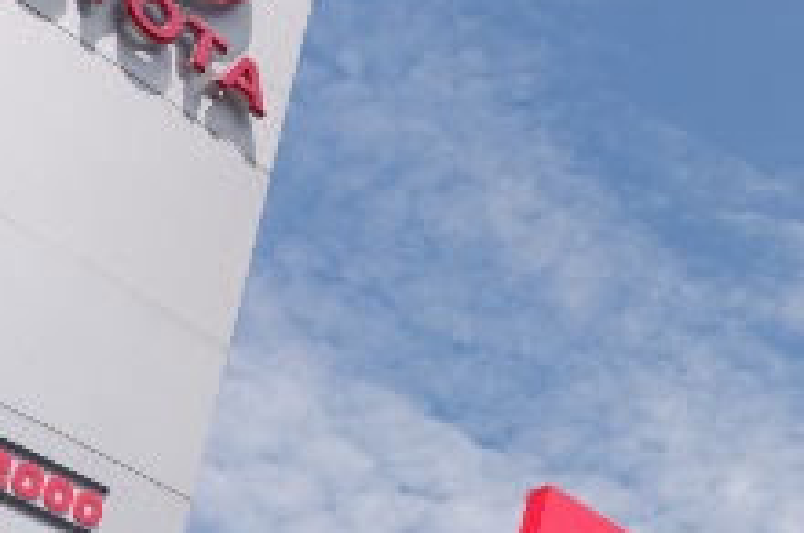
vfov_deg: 19.5
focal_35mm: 67
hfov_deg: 28.3
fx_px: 1494
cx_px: 804
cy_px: 559
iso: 200
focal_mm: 15
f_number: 3.5
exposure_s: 1/750
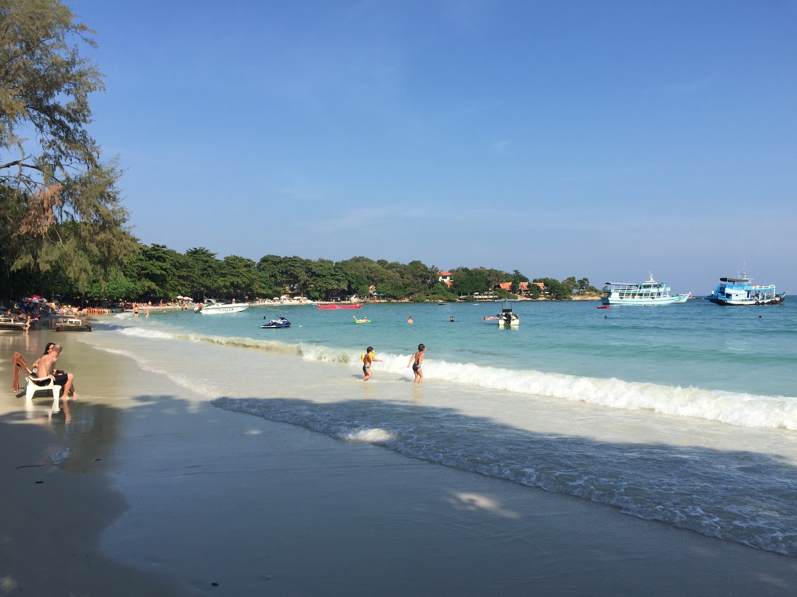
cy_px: 298
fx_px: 668
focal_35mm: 29
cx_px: 398
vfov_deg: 48.2
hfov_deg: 61.7
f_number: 2.2
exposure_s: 1/2083
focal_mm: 4.15
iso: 32
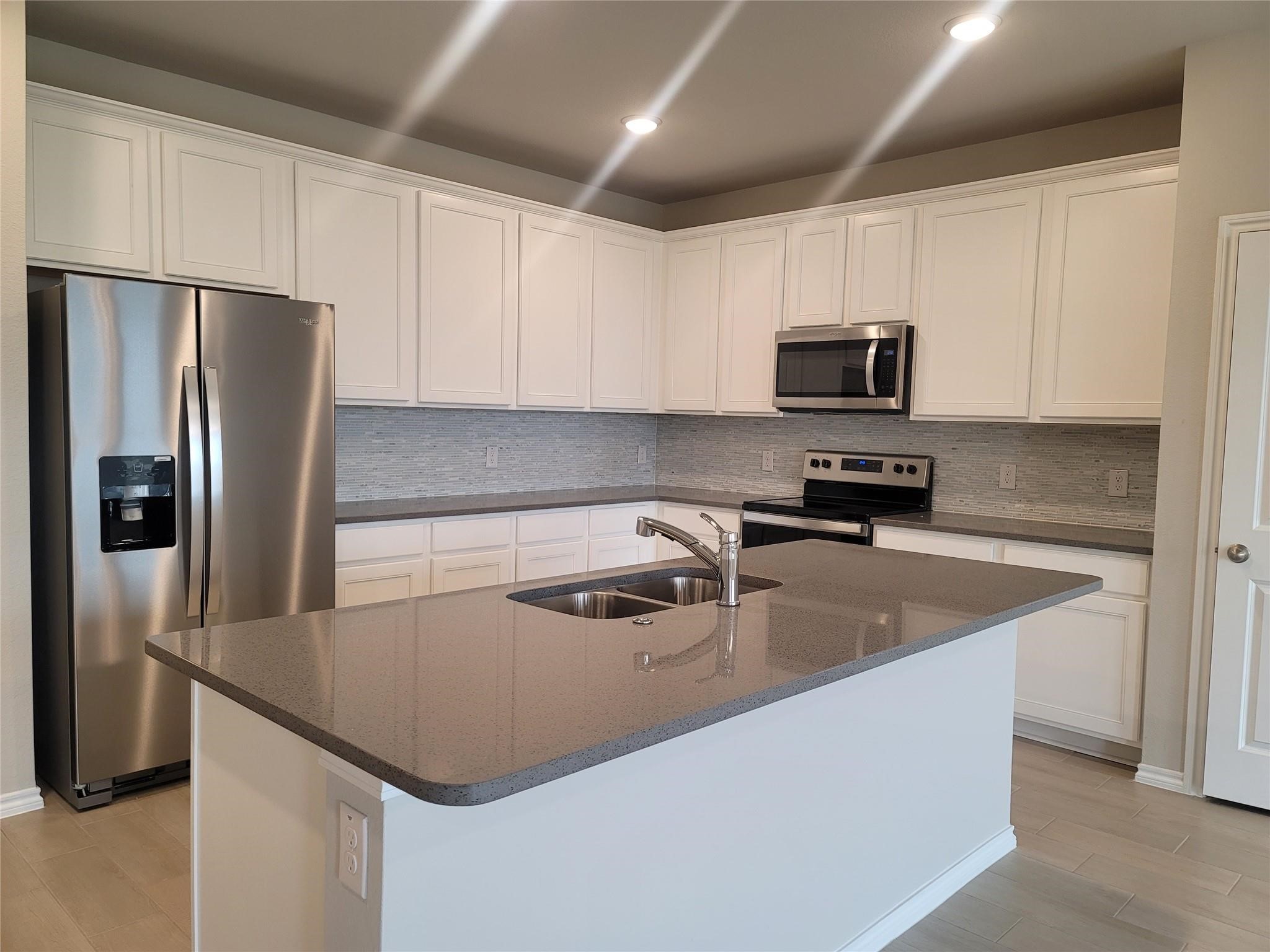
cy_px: 476
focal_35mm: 25
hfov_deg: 69.4
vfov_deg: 54.9
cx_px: 635
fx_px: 917
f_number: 1.8
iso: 200
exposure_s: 1/120
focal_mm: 7
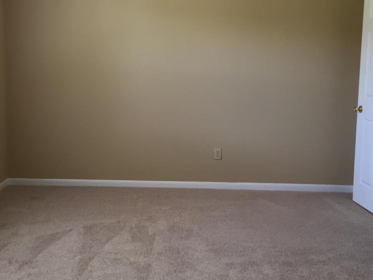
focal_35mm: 42
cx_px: 179
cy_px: 103
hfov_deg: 44.8
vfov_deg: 34.2
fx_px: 453
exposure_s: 1/30
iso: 32
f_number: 2.2
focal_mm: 4.15
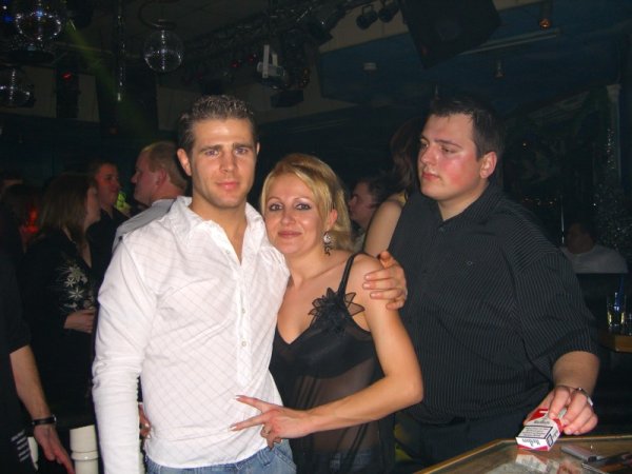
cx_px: 316
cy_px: 237
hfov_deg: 49.0
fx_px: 694
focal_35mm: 38
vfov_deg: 37.7
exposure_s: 1/60
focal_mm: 7.9
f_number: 2.8
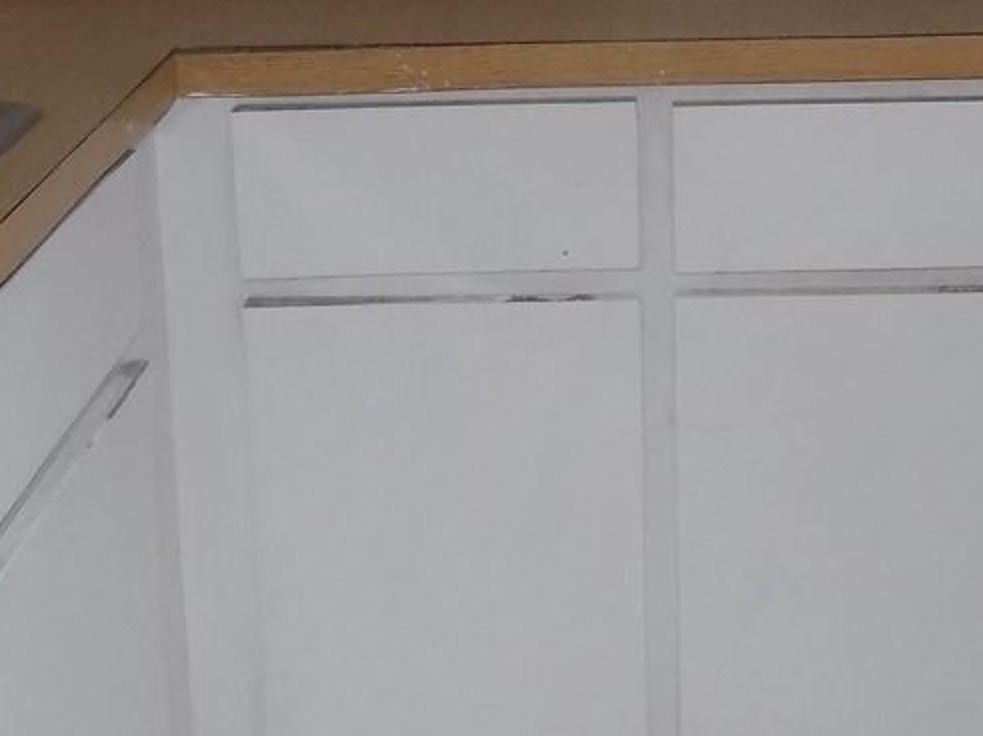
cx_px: 811
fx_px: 2129
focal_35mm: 75
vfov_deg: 18.6
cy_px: -154
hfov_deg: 25.5
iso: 200
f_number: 3.1
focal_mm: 4
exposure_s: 1/30
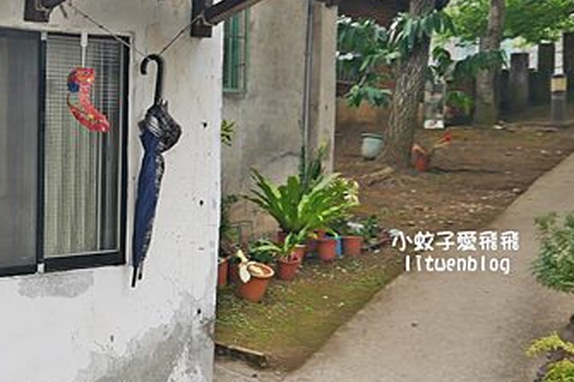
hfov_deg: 21.2
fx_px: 1386
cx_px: -173
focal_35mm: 87
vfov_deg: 15.6
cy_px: 270
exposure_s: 1/320
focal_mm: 14
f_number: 3.5
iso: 200
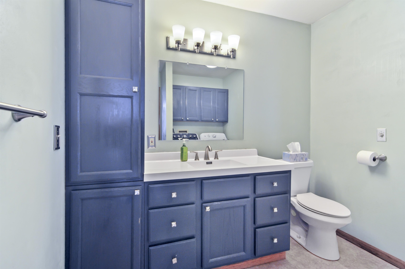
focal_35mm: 16
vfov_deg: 71.9
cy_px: 134
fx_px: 185
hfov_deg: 95.1
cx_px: 202
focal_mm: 11
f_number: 5.6
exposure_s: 1/10
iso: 400
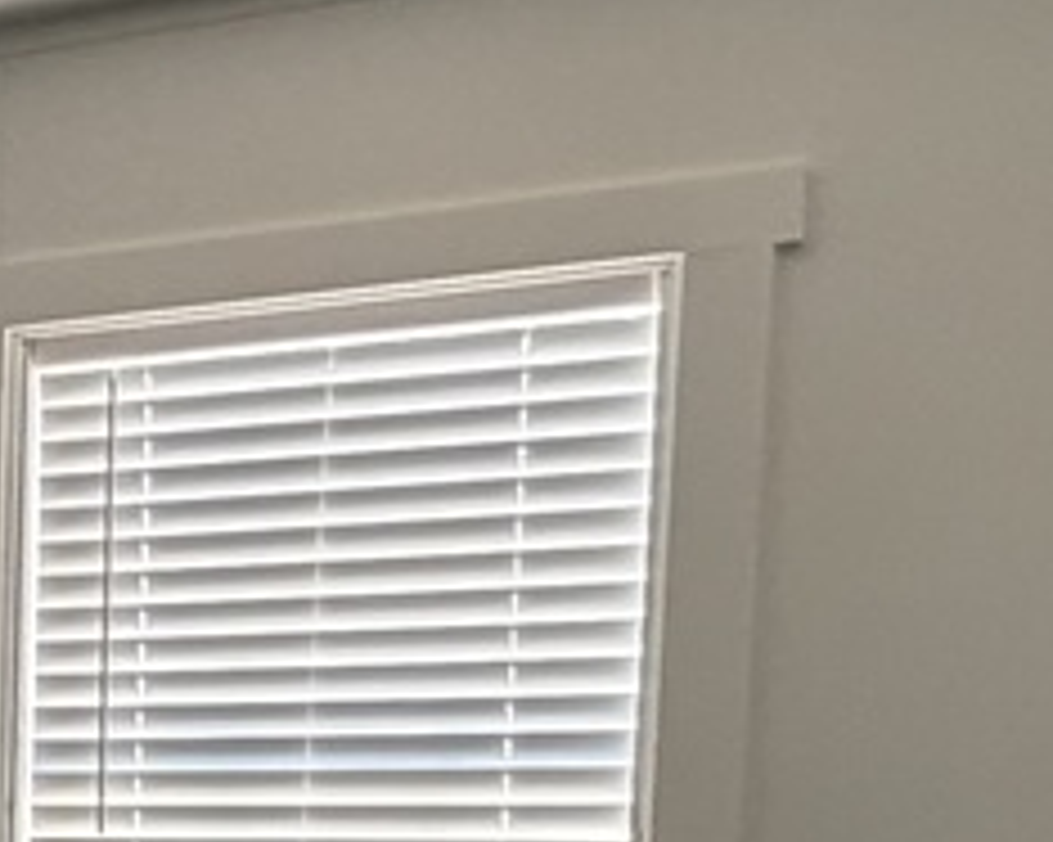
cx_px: -1066
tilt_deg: -7.5
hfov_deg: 16.8
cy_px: 1049
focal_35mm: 84
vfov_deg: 17.3
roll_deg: +2.1
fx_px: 2617
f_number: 2.2
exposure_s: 1/60
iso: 250
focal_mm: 2.22
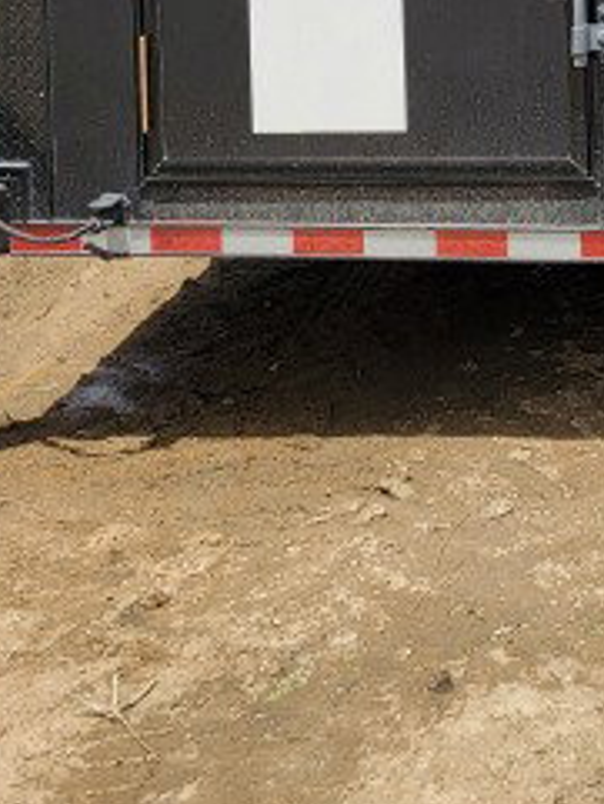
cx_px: 968
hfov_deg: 16.3
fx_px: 1883
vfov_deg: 20.9
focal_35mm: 81
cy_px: -355
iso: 16
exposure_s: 1/939
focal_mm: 6.7
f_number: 1.8
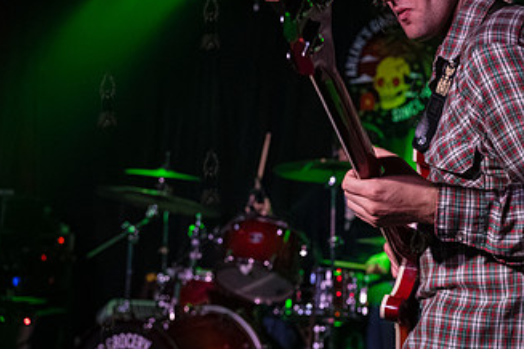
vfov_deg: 21.8
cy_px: 98
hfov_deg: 31.6
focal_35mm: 62
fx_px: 902
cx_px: 417
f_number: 3.2
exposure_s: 1/320
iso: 16000
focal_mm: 35
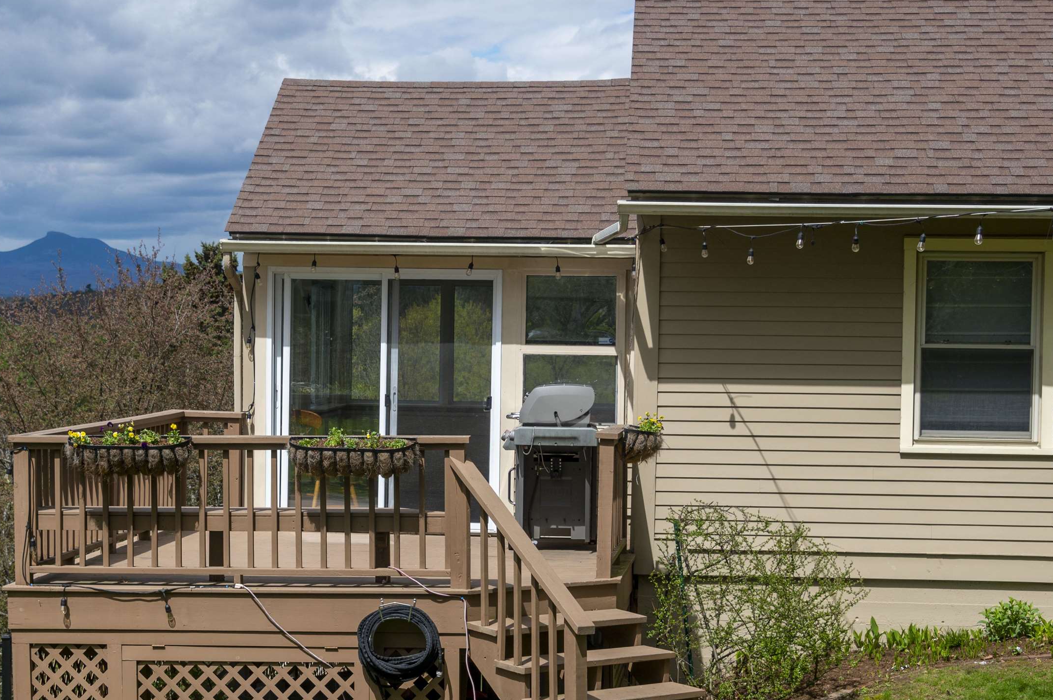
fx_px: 2338
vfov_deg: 17.0
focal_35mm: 80
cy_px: 426
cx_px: 393
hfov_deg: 25.3
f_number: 8
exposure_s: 1/800
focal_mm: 56
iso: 200
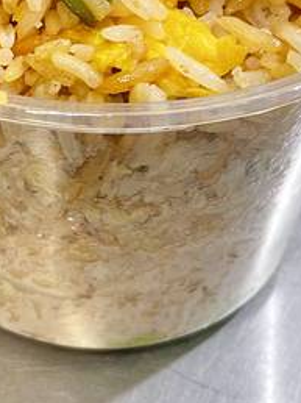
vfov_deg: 25.8
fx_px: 859
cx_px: 89
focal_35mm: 74
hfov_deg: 19.8
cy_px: 70
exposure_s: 1/60
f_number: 1.6
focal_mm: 4.2
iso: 100
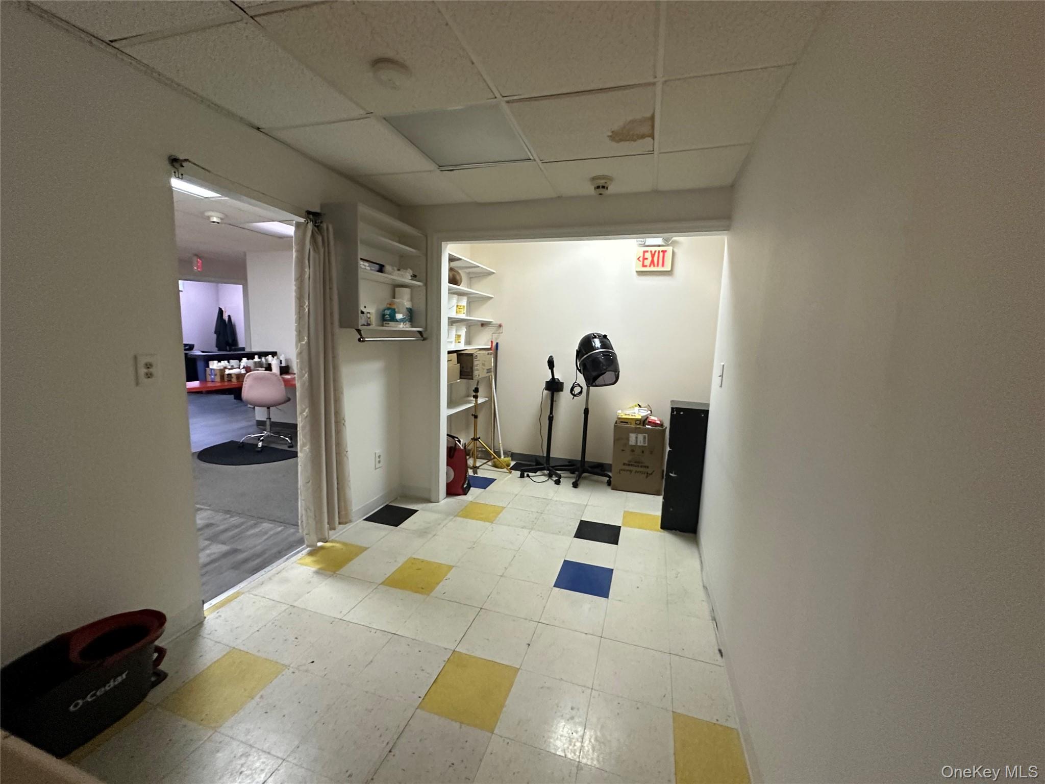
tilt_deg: -6.2
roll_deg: -1.4
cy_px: 392
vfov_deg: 85.7
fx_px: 423
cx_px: 522
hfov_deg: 102.1
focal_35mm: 14
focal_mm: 2.22
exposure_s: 1/60
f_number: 2.2
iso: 500
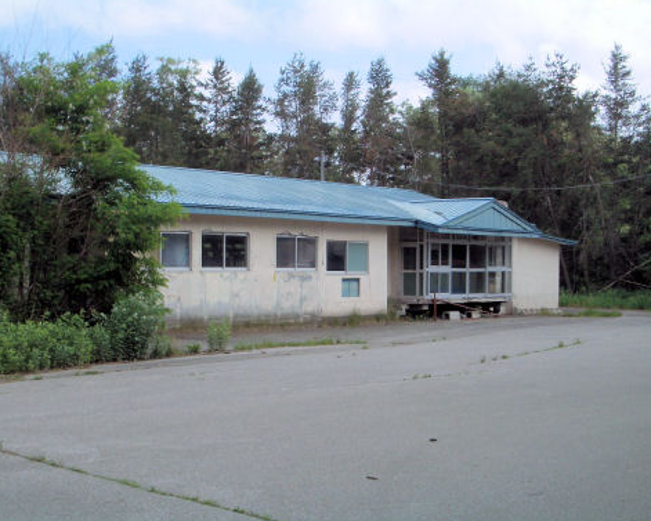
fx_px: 1002
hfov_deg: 36.0
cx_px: 304
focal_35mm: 52
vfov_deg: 29.1
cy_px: 260
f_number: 5
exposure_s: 1/400
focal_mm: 8.2
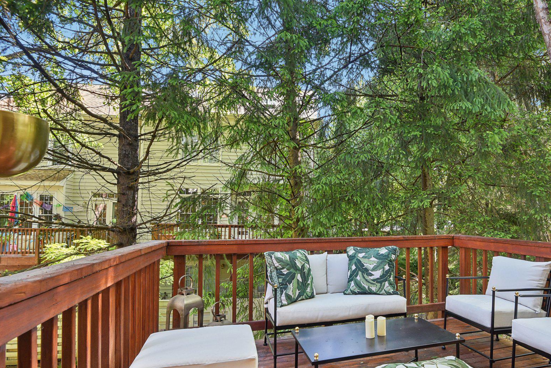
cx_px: 359
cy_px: 230
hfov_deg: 79.0
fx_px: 322
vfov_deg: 58.8
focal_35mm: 21
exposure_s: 1/25
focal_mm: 16
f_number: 8
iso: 400
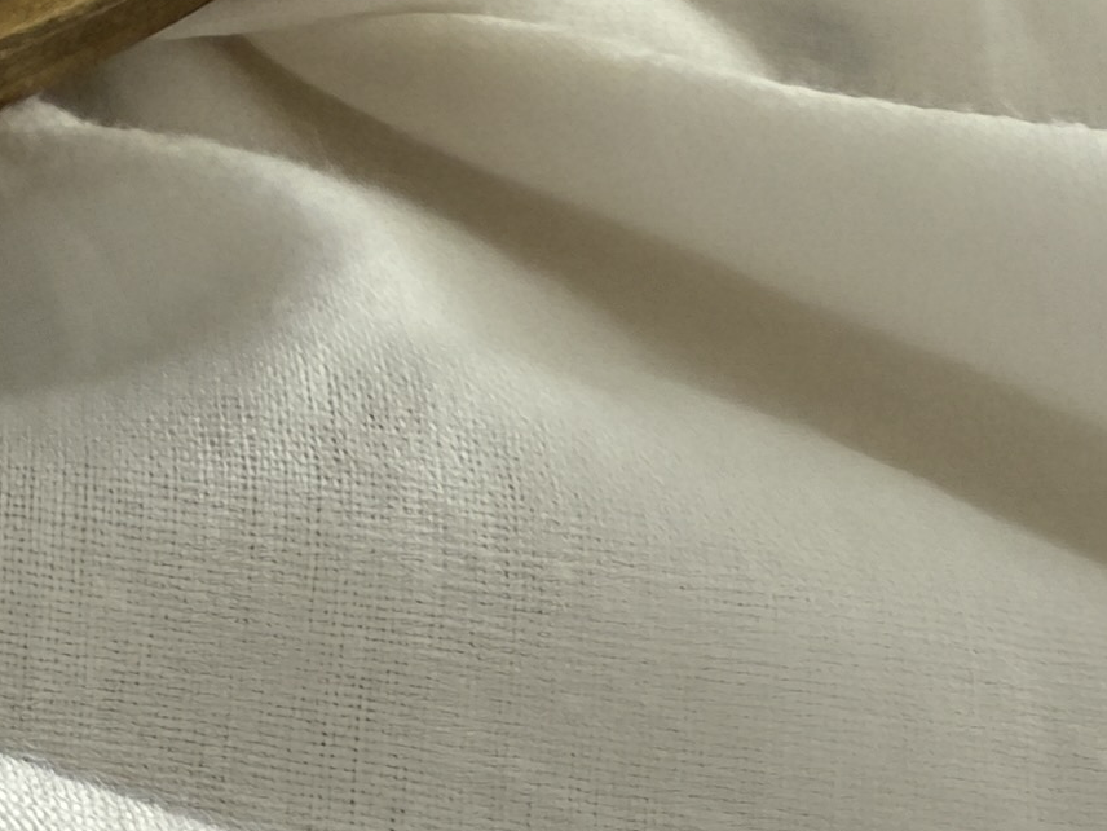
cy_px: -982
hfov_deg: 13.8
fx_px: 3614
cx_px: -1311
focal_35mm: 113
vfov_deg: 11.4
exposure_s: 1/99
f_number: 2.2
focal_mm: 2.22
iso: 200
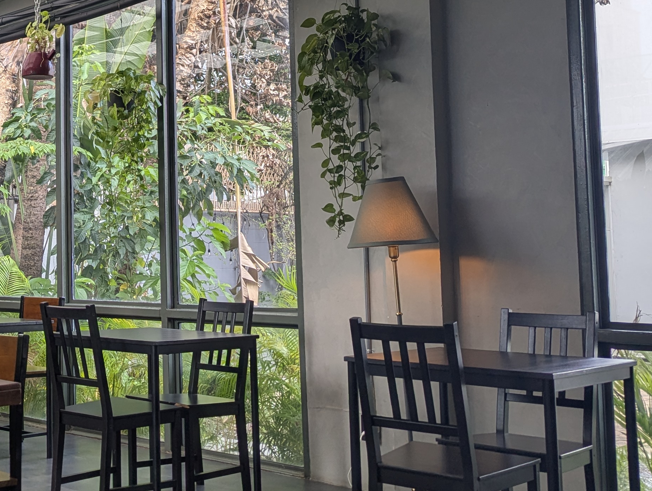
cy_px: 163
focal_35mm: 53
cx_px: -11
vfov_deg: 27.4
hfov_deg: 32.9
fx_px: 1000
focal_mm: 6.81
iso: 40
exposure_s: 1/118
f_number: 1.85
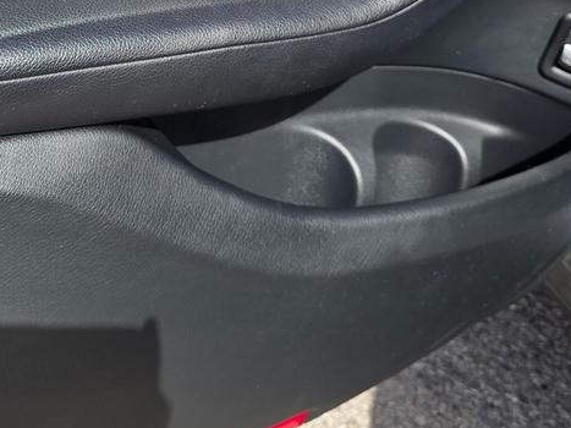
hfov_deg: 30.2
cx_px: 136
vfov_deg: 21.8
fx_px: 1039
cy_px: -62
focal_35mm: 63
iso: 80
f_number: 1.7
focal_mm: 6.3
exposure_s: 1/1951
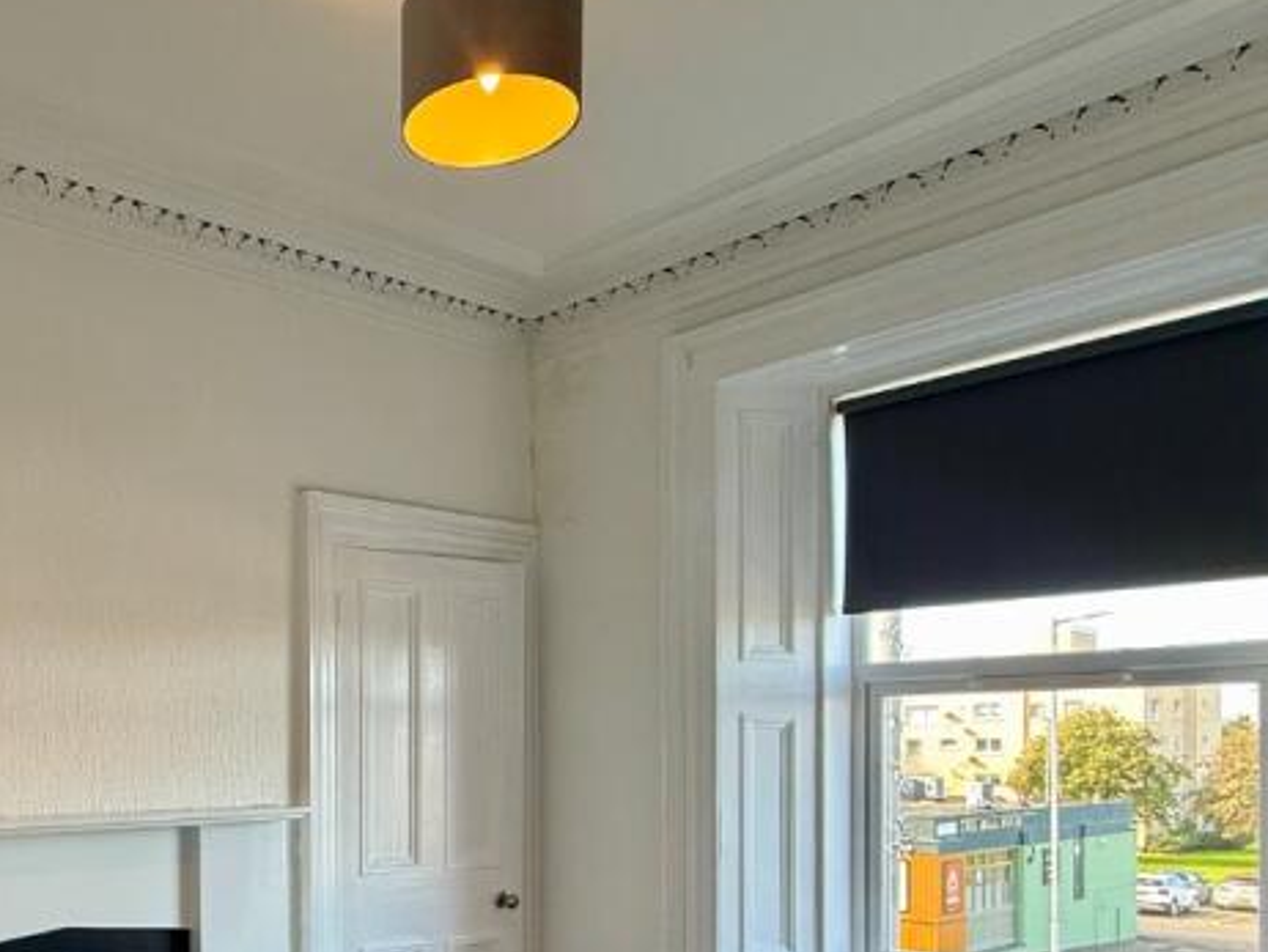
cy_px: 754
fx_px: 1136
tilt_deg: +0.4
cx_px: 236
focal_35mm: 31
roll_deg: -0.1
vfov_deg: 43.5
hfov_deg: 54.0
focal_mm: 2.22
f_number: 2.2
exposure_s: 1/100
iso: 100
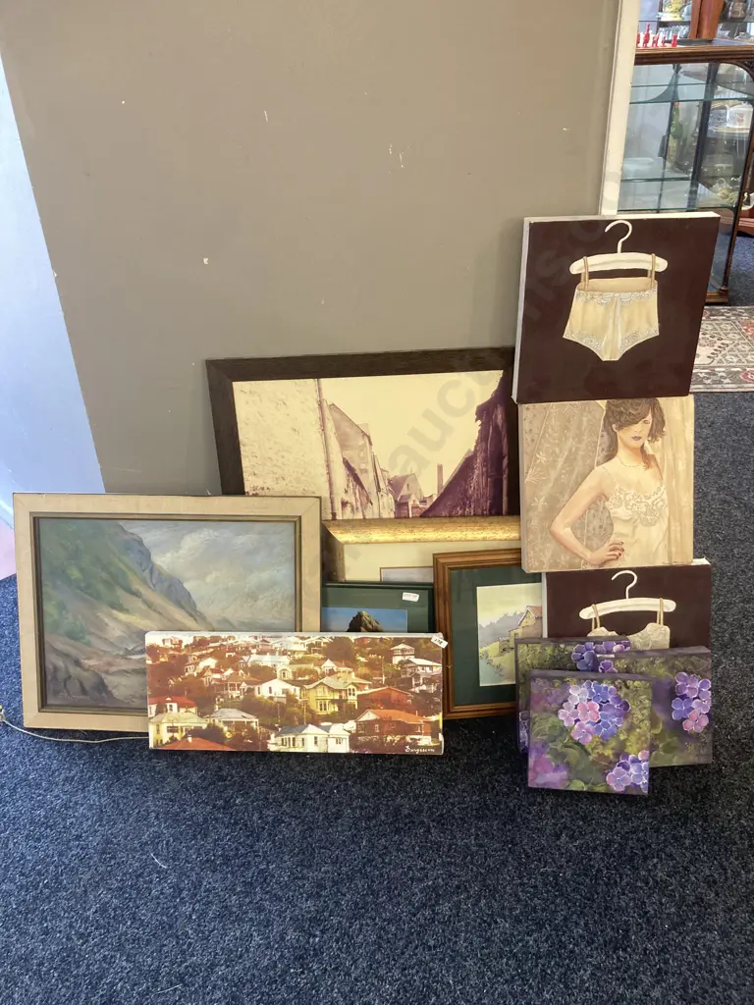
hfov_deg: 49.7
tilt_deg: -29.8
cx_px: 377
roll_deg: +1.8
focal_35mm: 28
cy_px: 502
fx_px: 813
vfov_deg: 63.4
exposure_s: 1/50
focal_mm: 3.99
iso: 160
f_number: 1.8
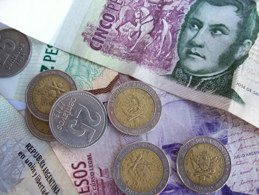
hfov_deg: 54.0
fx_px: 254
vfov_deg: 41.8
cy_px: 98
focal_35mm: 34
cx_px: 130
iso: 80
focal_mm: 5.6
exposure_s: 1/32.7
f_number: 2.7
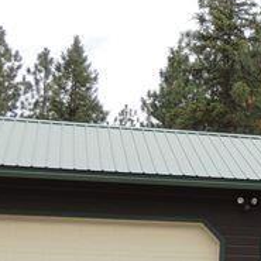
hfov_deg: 12.2
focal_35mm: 126
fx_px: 1075
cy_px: 152
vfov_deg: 13.8
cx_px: 536
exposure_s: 1/320
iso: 100
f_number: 3.2
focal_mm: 5.8
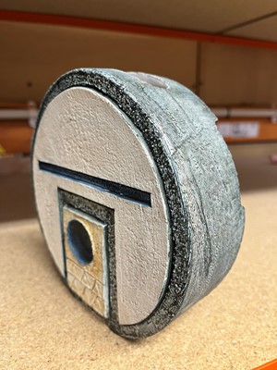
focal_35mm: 26
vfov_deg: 67.3
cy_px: 185
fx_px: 277
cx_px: 138
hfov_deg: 53.1
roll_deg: -0.1
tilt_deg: -15.0
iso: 160
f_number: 1.6
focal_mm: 5.1
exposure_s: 1/50
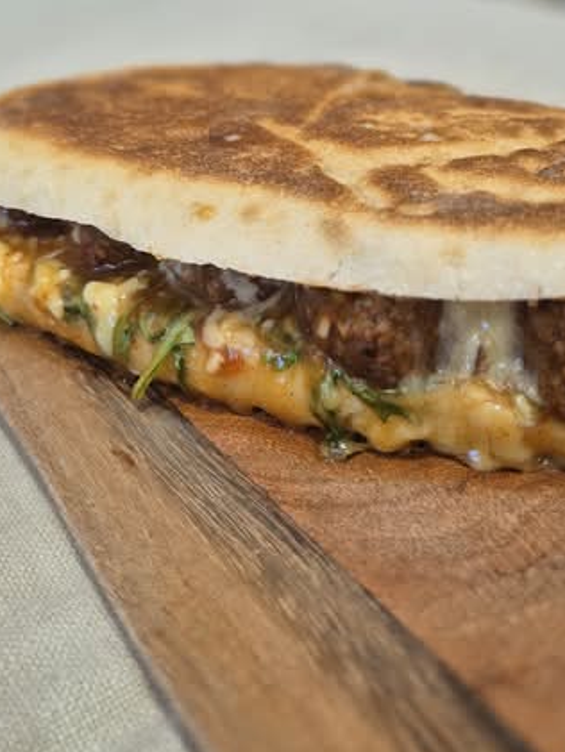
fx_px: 870
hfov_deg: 35.8
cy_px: 253
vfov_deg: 46.1
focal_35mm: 40
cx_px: 358
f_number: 1.8
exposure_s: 1/100
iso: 200
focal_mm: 5.4
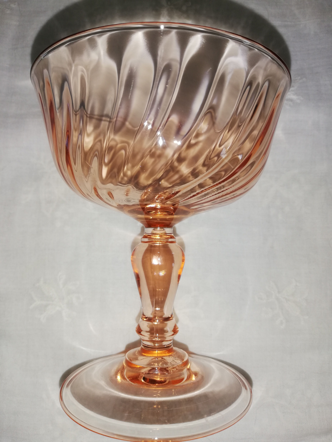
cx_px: 166
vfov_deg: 67.3
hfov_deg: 53.1
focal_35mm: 26
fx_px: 332
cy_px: 221
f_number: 2.2
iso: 64
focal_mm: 3.81
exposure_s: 1/120
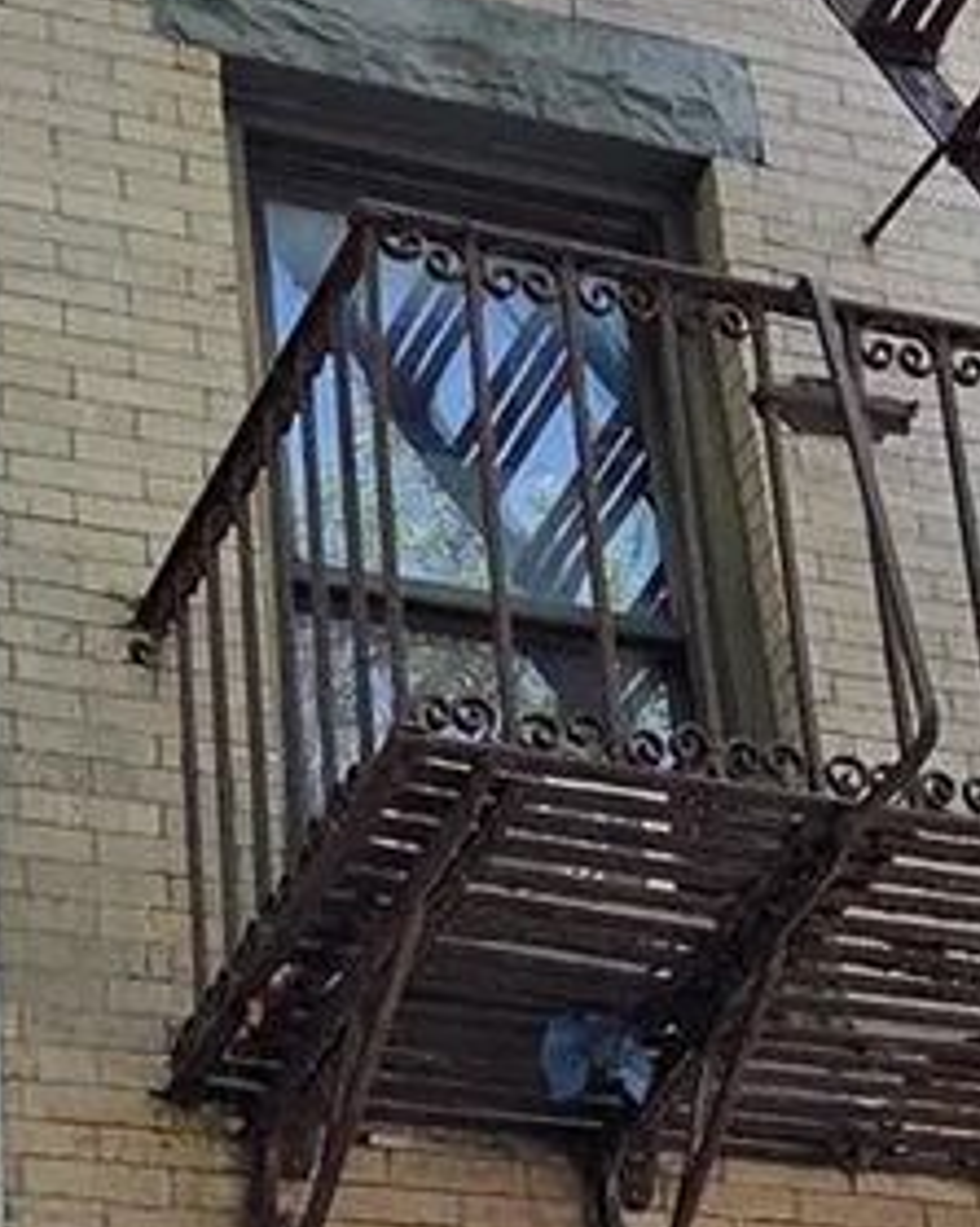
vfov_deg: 17.3
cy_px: 961
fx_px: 3990
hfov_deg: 14.0
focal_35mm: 110
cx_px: 602
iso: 80
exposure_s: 1/3075
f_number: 1.8
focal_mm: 5.4
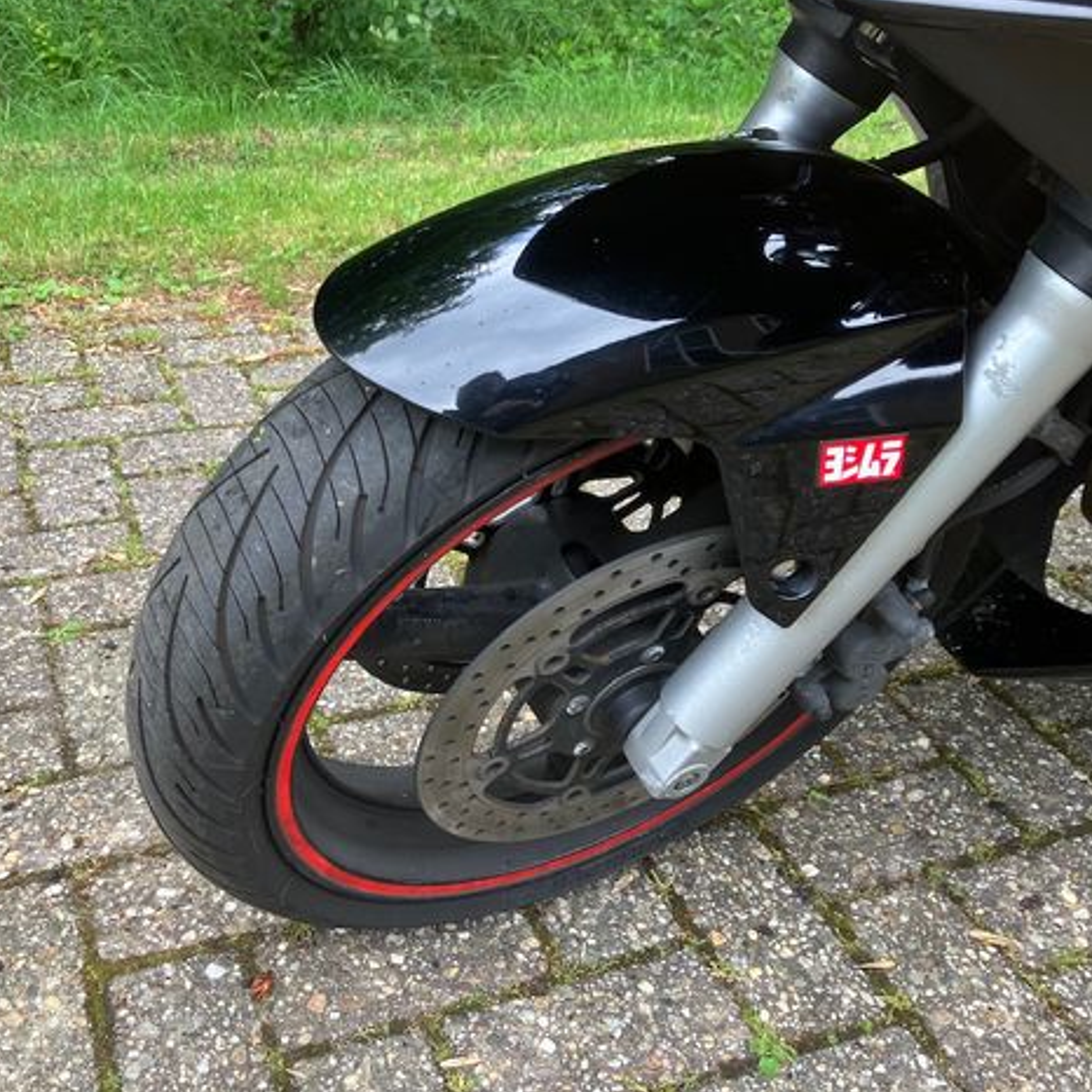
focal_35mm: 34
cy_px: 534
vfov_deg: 48.4
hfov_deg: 48.3
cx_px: 459
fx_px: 1213
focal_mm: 3.99
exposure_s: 1/121
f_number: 1.8
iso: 32
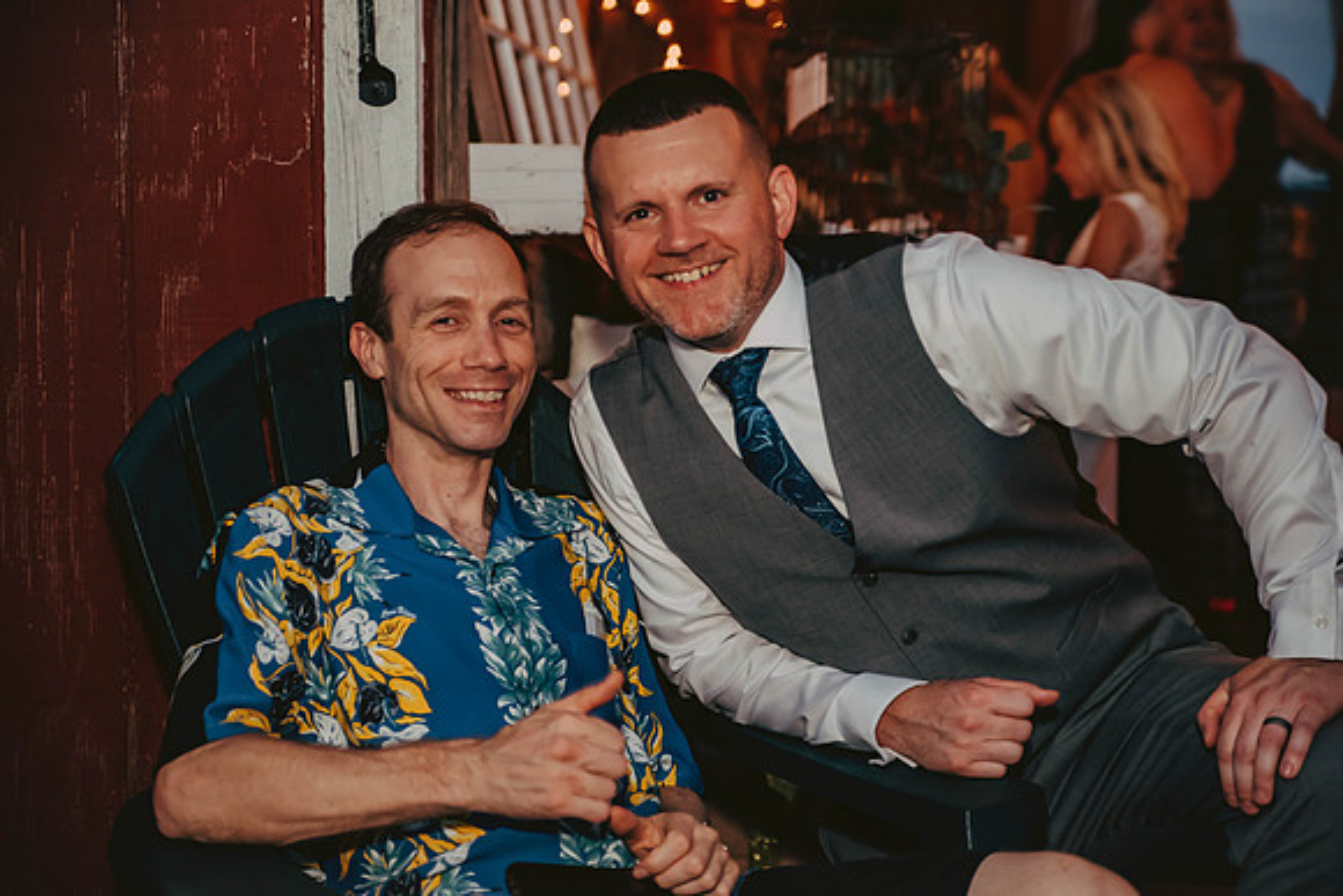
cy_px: 448
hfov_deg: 30.5
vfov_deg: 20.6
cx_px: 672
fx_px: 2463
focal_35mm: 66
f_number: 2.8
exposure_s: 1/125
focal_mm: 66
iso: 1600
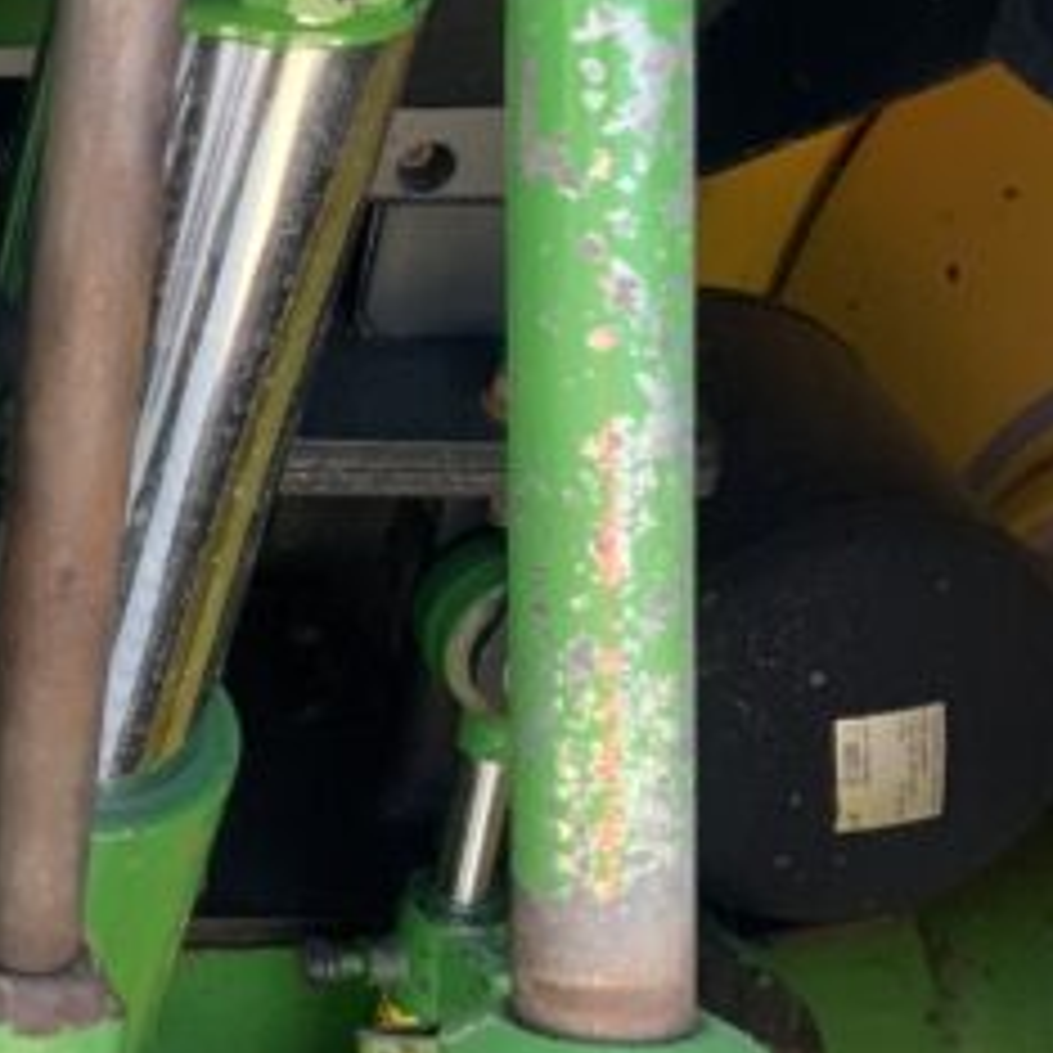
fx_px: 3855
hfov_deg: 13.6
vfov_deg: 15.5
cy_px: 202
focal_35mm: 112
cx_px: -954
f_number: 1.8
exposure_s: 1/122
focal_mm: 3
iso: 40
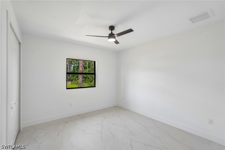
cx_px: 112
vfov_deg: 73.7
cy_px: 75
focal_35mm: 16
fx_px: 100
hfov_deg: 96.8
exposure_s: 1/80
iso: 400
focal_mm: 16
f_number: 8
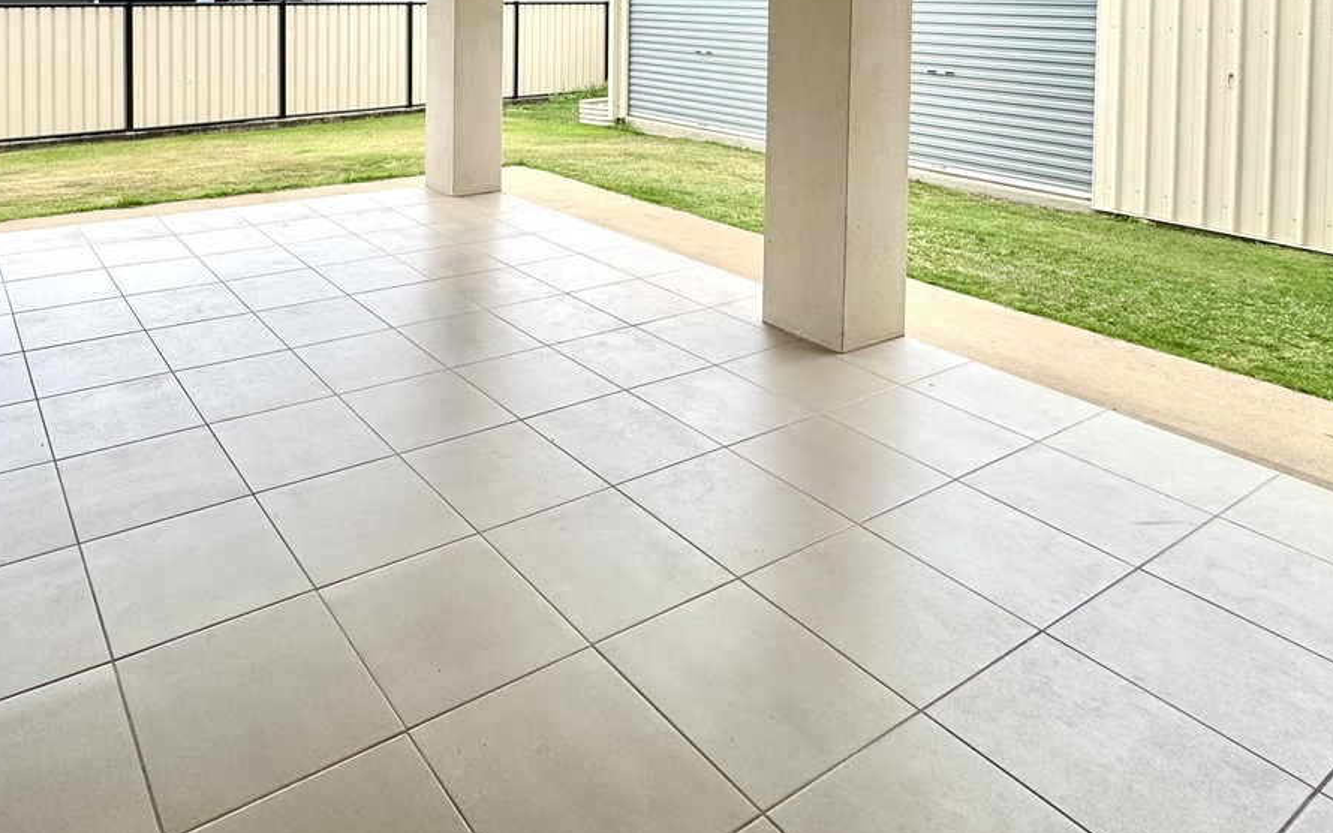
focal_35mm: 25
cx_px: 437
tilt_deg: -2.6
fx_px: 908
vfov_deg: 43.1
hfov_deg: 70.3
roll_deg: +0.3
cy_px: 19
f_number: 2.2
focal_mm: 2.22
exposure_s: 1/512
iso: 40
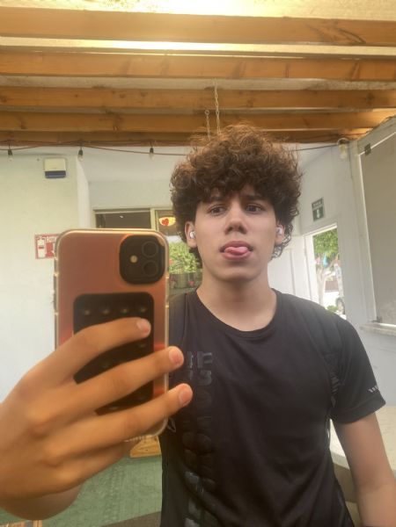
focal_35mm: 26
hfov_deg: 53.1
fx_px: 397
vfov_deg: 67.3
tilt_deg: -7.1
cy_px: 264
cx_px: 198
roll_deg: +2.9
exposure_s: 1/122
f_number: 1.8
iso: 32
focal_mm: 4.25
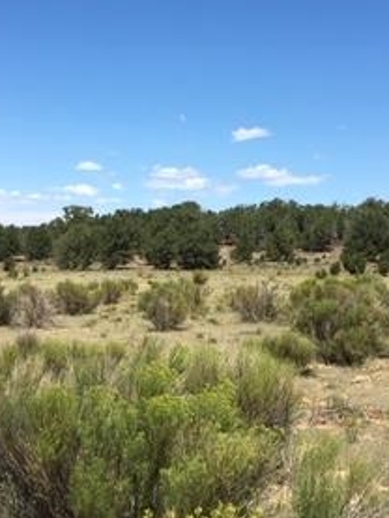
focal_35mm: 67
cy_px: 309
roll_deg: -0.5
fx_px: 1003
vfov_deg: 28.9
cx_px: 187
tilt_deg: -3.9
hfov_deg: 21.9
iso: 25
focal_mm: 4.15
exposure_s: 1/1876
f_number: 2.2
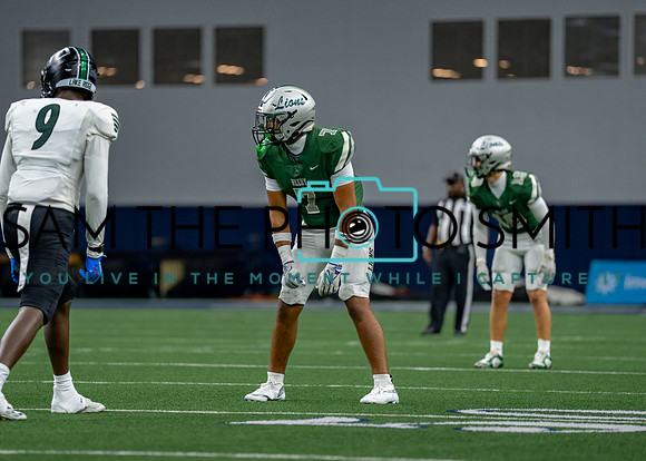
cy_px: 224
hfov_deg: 7.6
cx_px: 313
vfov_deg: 5.4
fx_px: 4878
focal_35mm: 266
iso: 1600
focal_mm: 200
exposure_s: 1/1000
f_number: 2.8
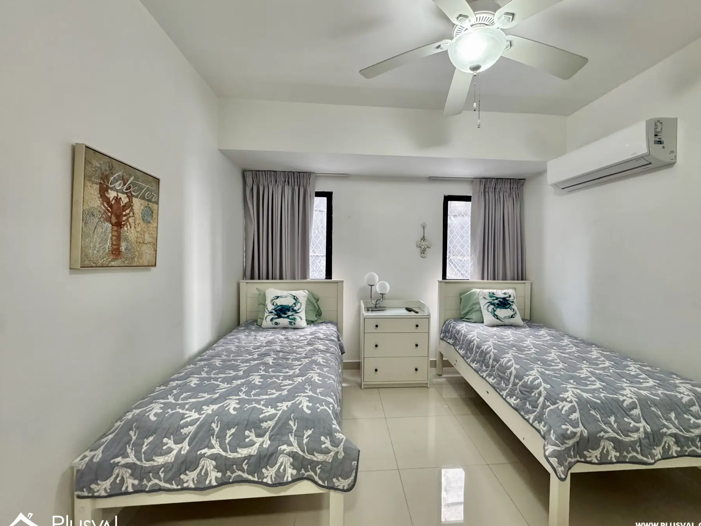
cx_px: 372
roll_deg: -0.6
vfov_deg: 81.7
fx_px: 304
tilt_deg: -2.4
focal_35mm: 15
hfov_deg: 98.1
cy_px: 260
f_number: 2.2
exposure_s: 1/99
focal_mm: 2.22
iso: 320
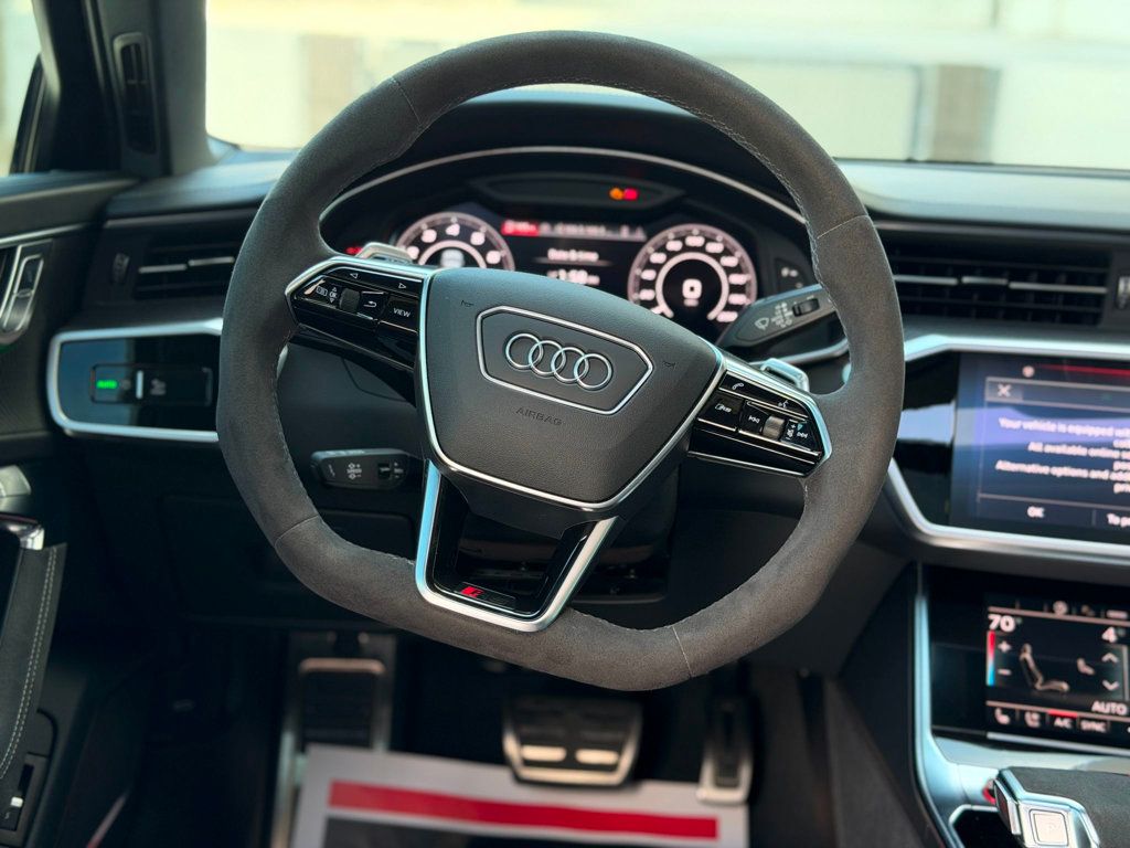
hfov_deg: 39.7
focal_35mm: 48
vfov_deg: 30.3
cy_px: 424
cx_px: 565
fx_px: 1567
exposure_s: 1/113
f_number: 1.78
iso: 200
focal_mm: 6.76
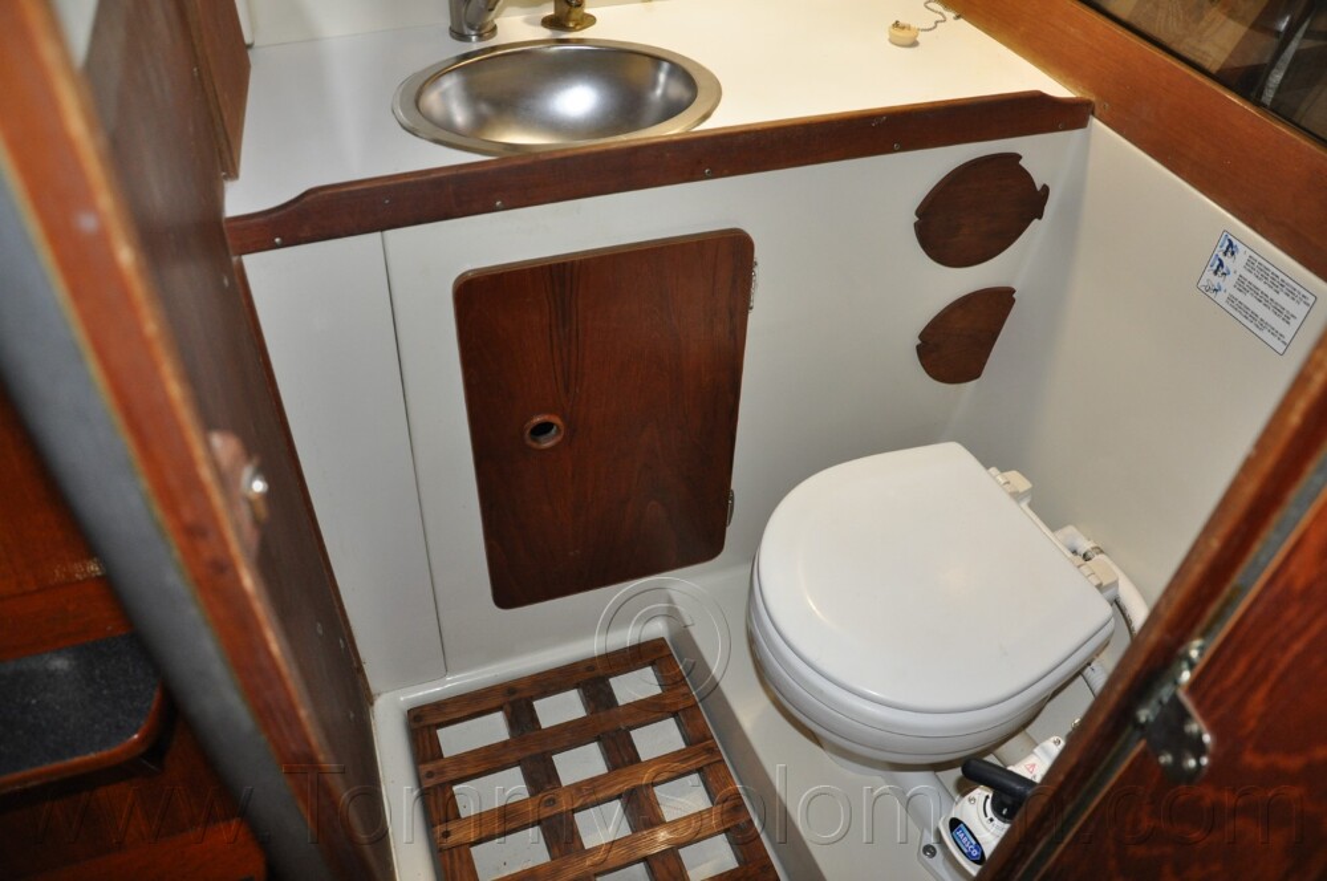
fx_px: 994
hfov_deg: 67.4
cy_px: 440
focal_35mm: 27
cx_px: 664
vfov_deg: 47.8
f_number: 3.5
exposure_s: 1/60
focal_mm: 18
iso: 800
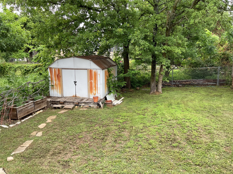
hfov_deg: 61.7
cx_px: 116
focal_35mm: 29
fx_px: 195
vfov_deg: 48.2
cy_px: 87
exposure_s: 1/214
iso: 16
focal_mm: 3
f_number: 1.8
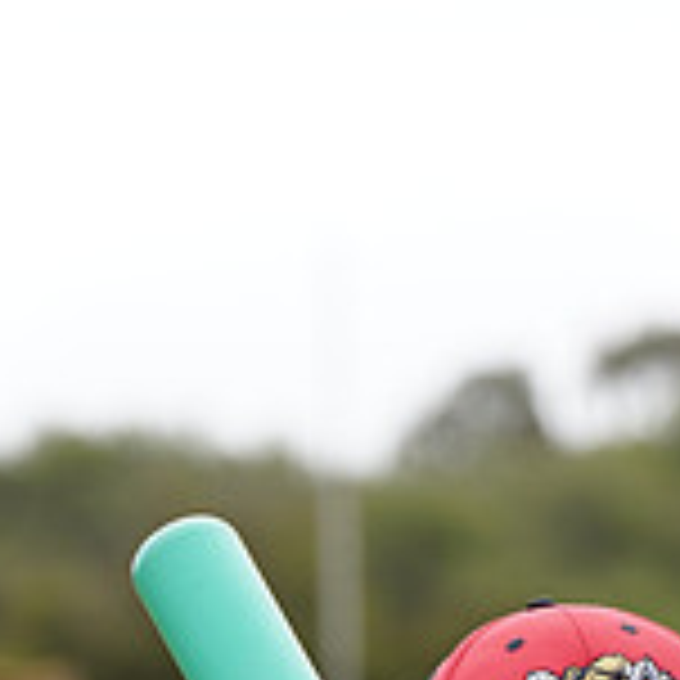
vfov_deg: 3.8
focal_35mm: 454
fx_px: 10090
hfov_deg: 3.8
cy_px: 964
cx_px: 858
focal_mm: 139
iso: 100
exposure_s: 1/250
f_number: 5.6
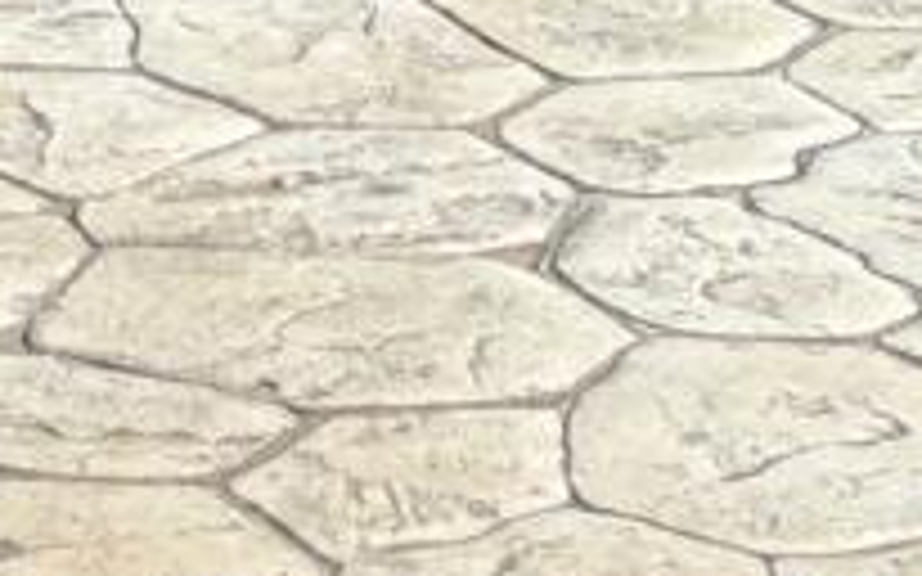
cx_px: -261
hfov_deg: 9.5
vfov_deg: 5.7
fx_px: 5451
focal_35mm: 217
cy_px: -1001
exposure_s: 1/2959
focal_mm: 3
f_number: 1.8
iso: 25
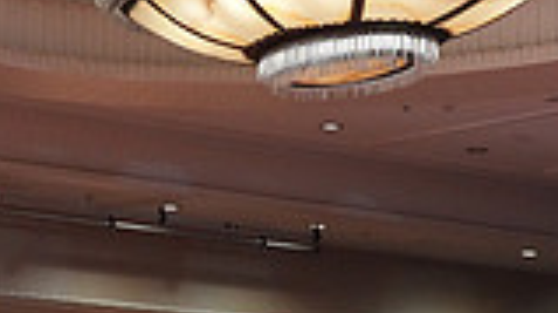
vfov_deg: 7.2
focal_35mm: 161
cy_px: 642
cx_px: 270
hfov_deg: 13.4
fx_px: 2379
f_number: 5.6
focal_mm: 42
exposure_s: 1/320
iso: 5000
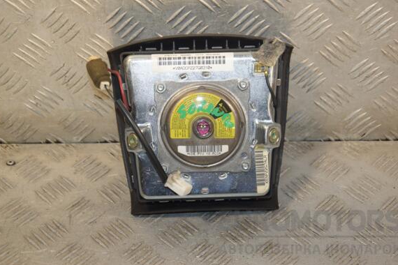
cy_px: 128
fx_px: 873
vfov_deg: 17.3
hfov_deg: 25.7
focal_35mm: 79
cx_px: 205
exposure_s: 1/200
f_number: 6.3
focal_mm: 50
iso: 800
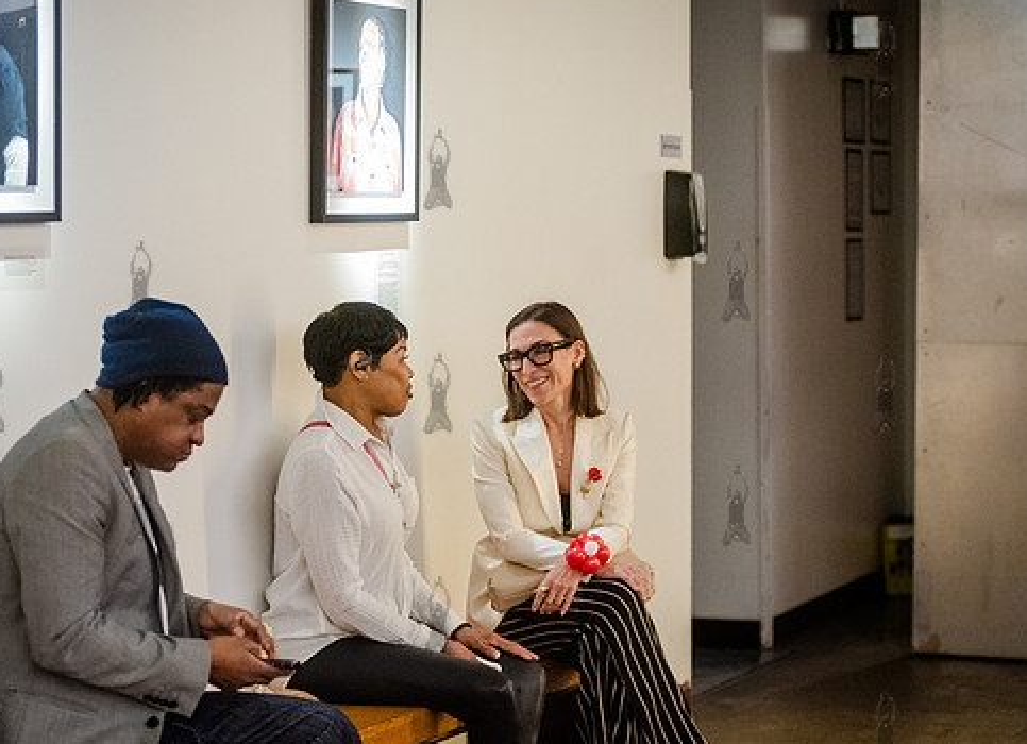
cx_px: 445
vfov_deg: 14.2
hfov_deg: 19.5
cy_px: 392
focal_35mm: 102
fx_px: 2990
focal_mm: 80
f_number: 2.8
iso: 8000
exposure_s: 1/125
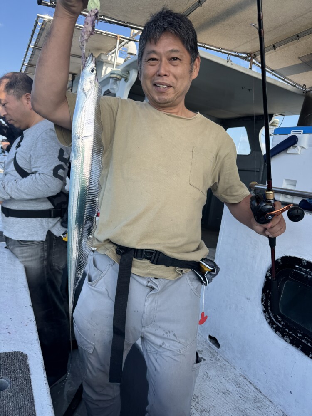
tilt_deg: -5.0
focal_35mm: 24
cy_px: 208
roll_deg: -7.5
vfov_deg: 71.6
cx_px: 156
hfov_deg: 56.8
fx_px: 288
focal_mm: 6.76
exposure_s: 1/1215
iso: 80
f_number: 1.78
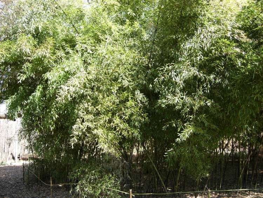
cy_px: 99
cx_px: 132
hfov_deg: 51.3
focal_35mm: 36
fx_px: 274
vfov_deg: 39.7
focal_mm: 7.5
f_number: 2.7
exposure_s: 1/124
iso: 50
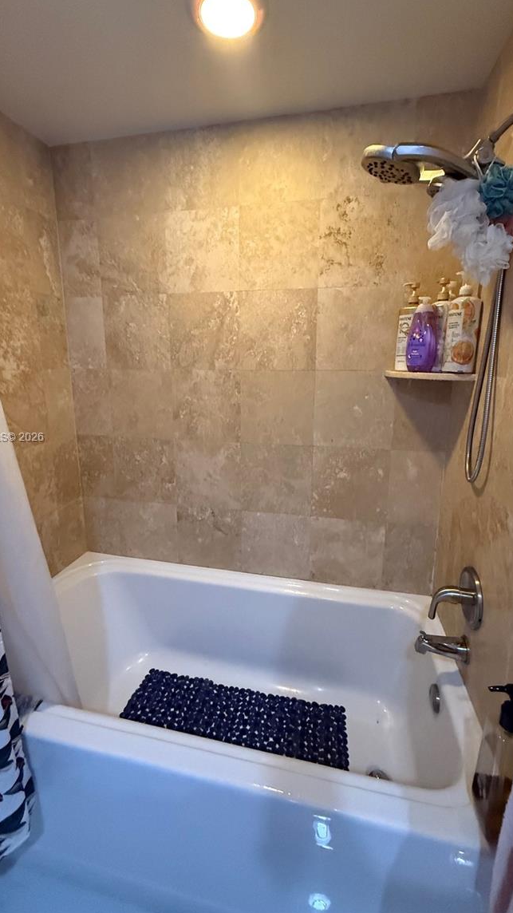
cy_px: 438
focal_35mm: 16
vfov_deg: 99.3
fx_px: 387
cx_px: 255
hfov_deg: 67.1
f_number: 2.2
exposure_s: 1/60
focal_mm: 2.22
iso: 800
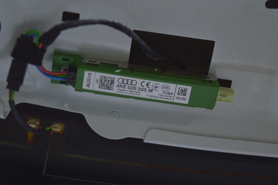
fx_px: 637
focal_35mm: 82
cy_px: 92
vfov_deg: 16.5
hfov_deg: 24.6
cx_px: 139
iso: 400
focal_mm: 55
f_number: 5.6
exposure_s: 1/20
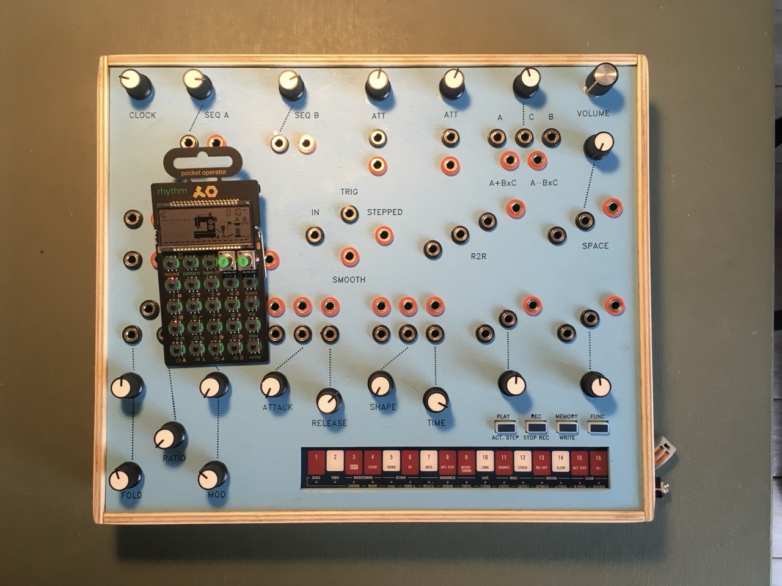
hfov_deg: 61.7
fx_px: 655
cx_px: 391
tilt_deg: -87.0
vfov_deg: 48.2
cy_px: 293
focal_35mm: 29
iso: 40
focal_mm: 4.15
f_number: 2.2
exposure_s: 1/33
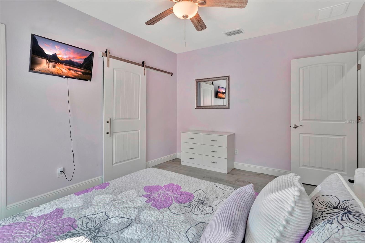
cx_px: 182
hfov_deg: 90.0
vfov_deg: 67.4
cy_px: 122
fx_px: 182
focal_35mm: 18
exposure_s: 1/15
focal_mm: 18
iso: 500
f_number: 8
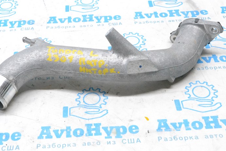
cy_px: 51
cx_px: 78
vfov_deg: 20.3
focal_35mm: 67
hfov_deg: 29.9
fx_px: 421
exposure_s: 1/125
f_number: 10
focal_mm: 30
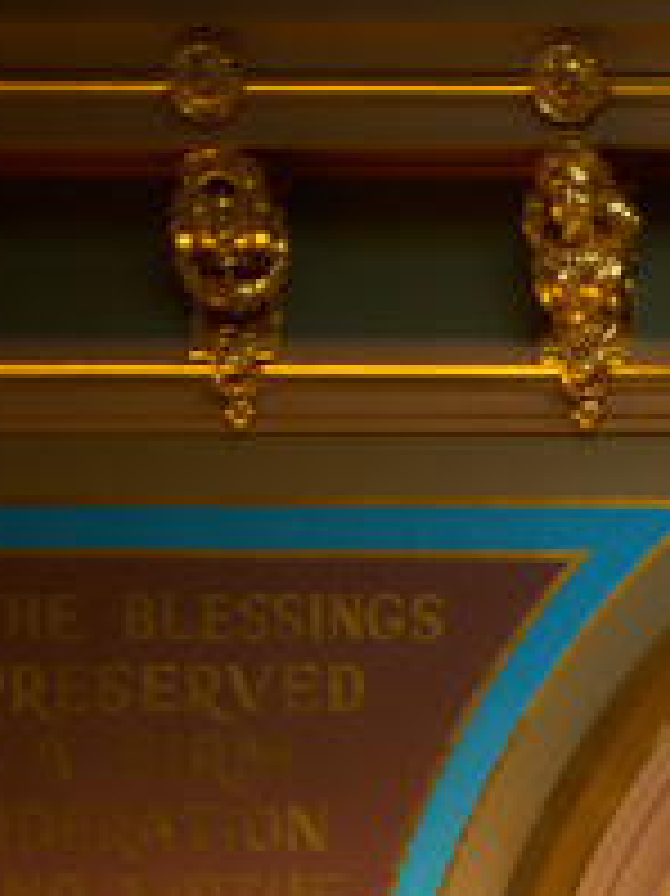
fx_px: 3927
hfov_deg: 9.2
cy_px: 1941
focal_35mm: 152
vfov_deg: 11.4
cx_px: 1282
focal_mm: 35
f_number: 2.8
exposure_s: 1/45
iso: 200
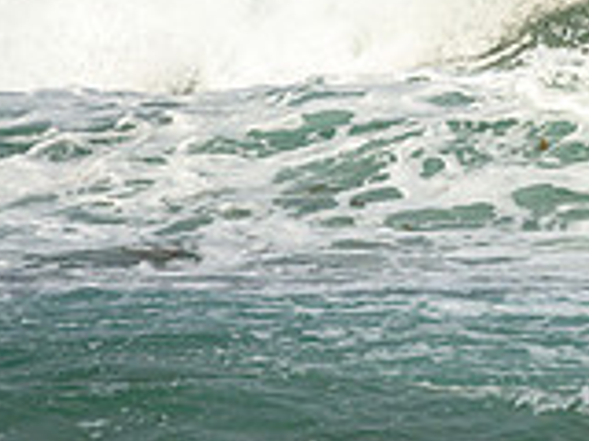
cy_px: -108
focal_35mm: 1080
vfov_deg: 1.4
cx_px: 920
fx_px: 18376
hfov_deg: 1.8
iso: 200
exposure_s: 1/800
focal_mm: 200
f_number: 5.6
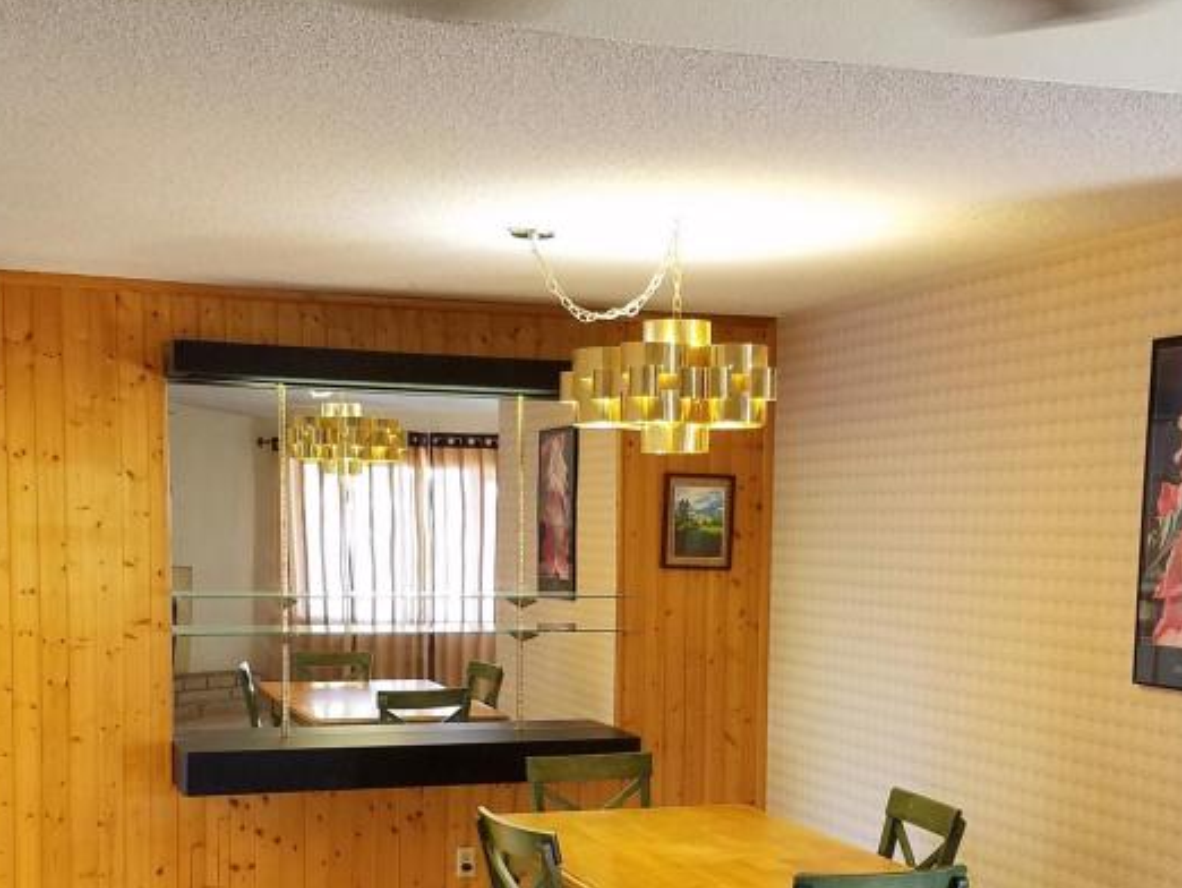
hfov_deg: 37.5
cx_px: 623
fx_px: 1742
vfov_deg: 28.3
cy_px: 637
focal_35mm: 51
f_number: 1.7
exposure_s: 1/24
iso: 160
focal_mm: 4.2
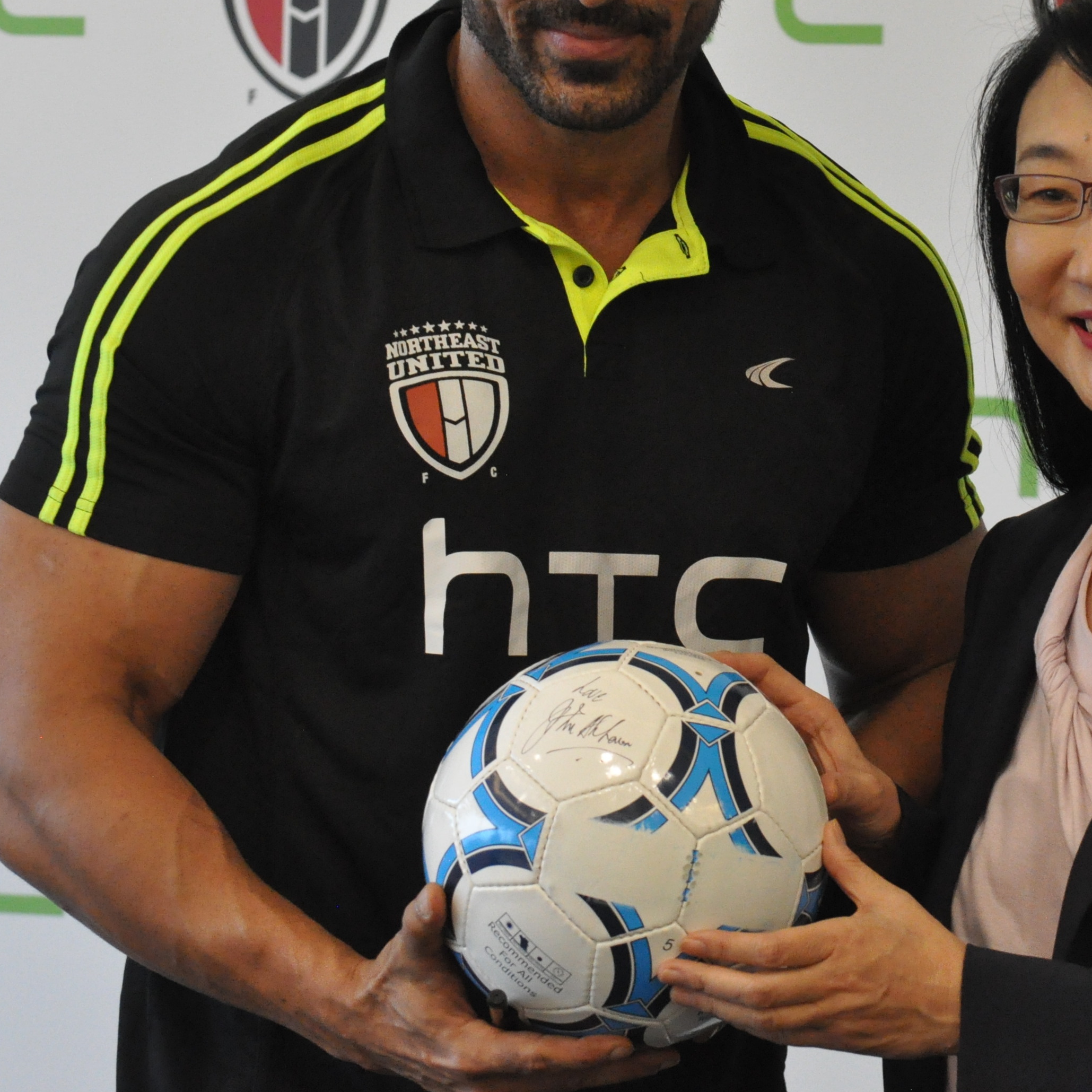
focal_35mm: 252
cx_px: 751
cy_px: 359
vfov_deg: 6.9
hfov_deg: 6.9
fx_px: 8990
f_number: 5.6
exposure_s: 1/125
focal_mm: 95
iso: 2000
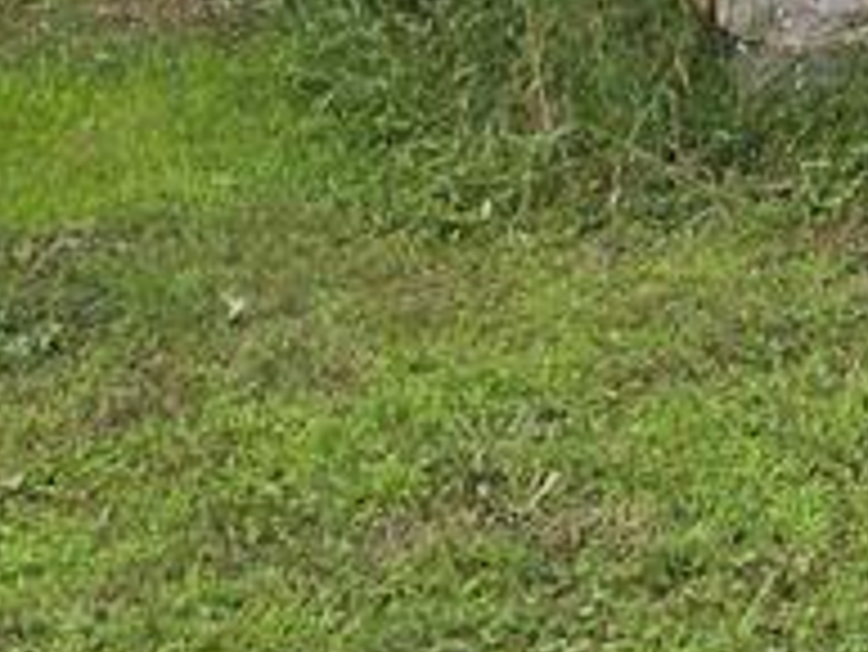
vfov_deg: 10.7
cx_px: 2037
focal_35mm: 122
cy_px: -805
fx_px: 3061
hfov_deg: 12.7
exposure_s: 1/2517
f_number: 1.4
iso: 64
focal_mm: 6.5
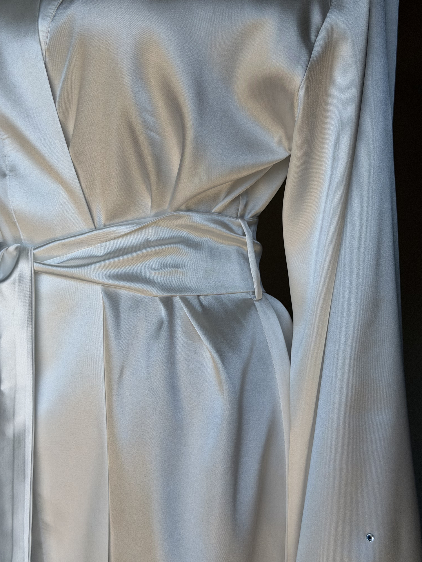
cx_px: 211
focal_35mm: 48
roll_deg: -5.0
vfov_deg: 39.7
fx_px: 780
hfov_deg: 30.3
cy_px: 281
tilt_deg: -5.0
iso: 64
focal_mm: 6.76
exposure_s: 1/1678
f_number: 1.78
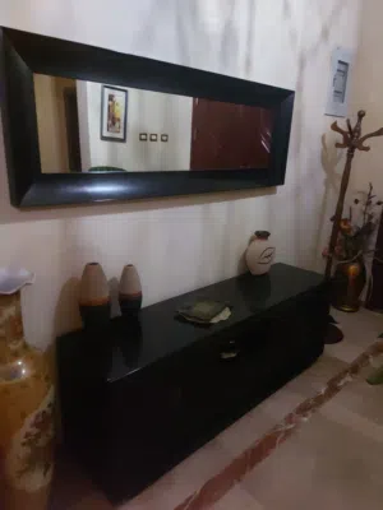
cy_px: 255
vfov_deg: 71.6
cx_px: 192
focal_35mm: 24
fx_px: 354
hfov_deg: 56.8
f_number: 1.8
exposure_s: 1/17
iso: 2000
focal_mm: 5.23
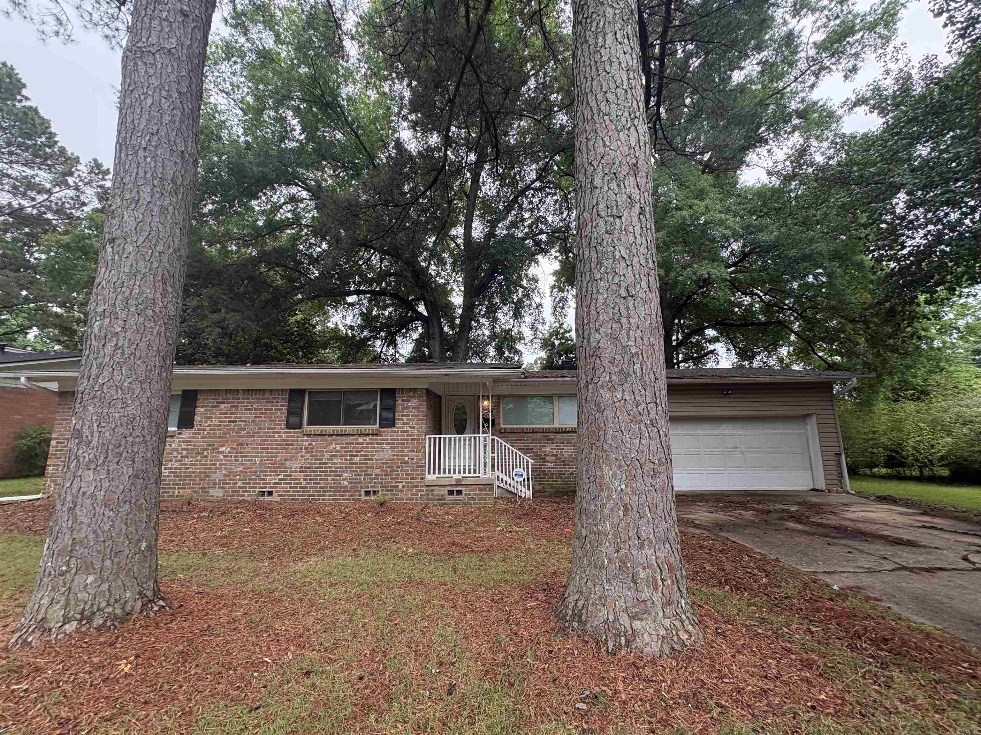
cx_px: 490
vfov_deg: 85.7
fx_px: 397
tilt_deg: +10.9
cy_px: 368
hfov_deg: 102.1
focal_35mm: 14
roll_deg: +1.4
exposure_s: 1/136
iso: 80
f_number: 2.2
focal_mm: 2.22
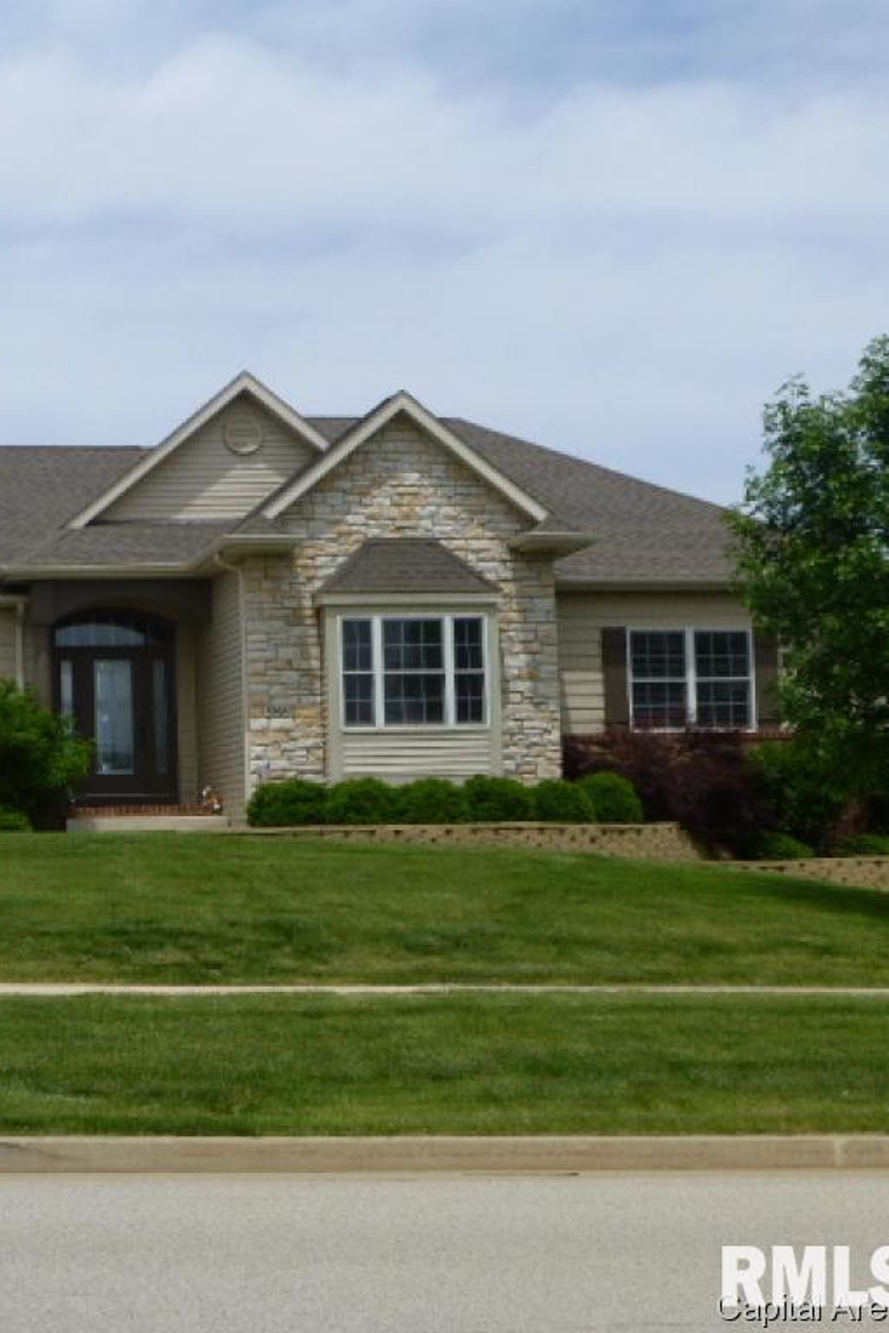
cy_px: 666
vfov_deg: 35.0
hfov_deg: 23.2
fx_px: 2110
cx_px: 96
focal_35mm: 57
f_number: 3.9
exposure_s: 1/1300
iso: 100
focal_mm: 7.4
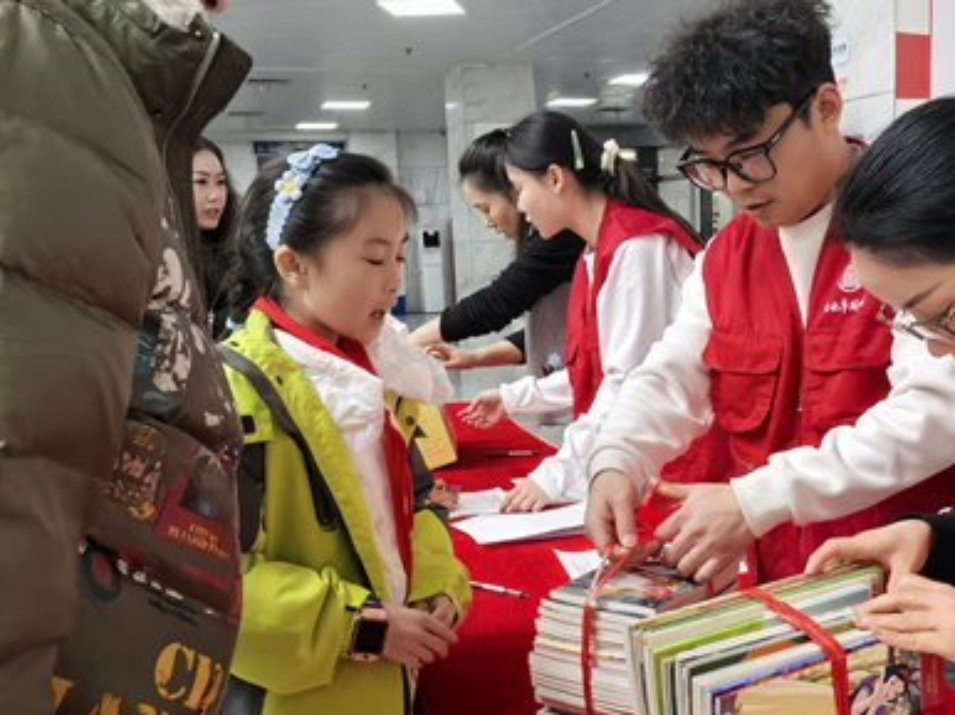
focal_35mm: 42
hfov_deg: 44.6
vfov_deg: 34.1
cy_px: 458
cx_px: 574
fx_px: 1158
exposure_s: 1/100
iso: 320
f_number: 4
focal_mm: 5.75
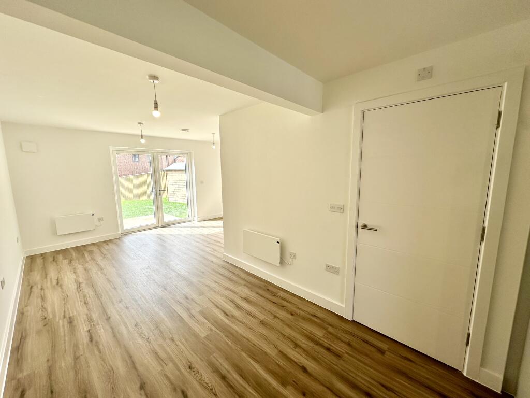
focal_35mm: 14
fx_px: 214
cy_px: 199
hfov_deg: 102.1
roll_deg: +0.2
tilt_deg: -7.2
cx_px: 265
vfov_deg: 85.7
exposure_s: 1/368
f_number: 2.2
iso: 40
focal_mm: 2.22
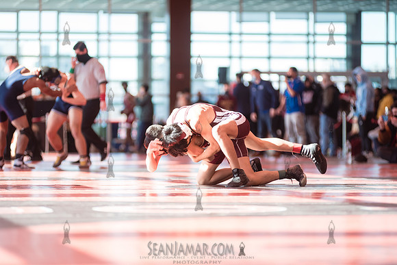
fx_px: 2206
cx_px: 198
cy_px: 132
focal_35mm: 200
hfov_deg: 10.3
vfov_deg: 6.9
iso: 400
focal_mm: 200
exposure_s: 1/400
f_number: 3.5
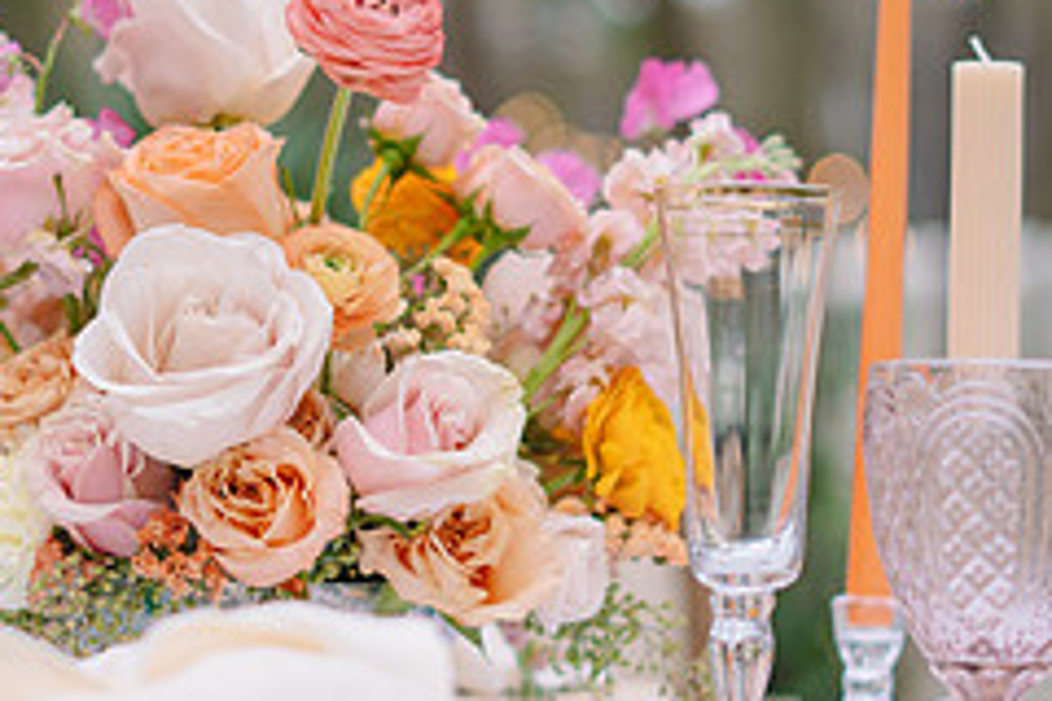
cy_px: 291
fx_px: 3536
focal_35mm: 121
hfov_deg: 16.9
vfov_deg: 11.3
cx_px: 403
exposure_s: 1/200
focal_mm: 50
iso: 50
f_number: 1.8
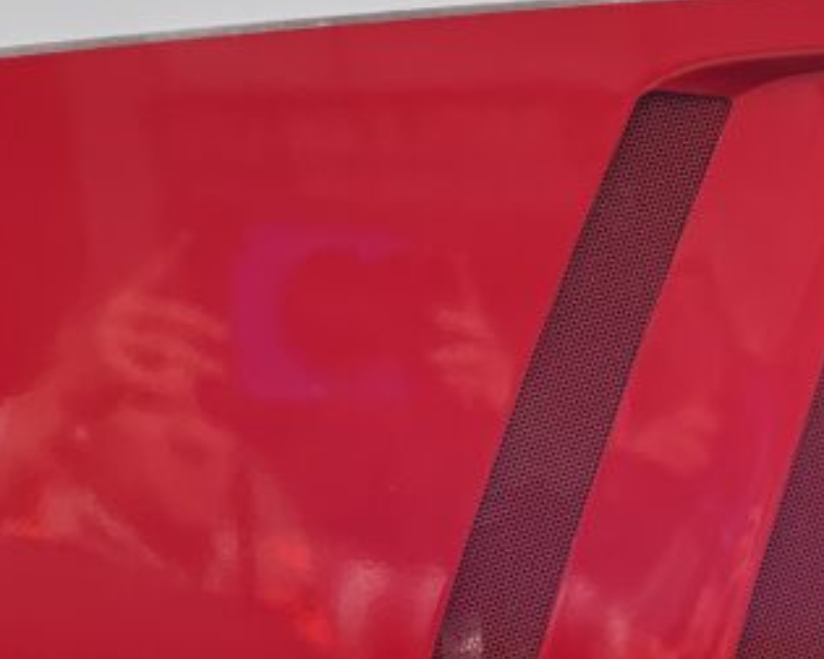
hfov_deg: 18.3
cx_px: 1269
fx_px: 2244
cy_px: 222
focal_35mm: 92
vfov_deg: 16.7
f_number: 1.8
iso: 16
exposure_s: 1/728
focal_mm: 3
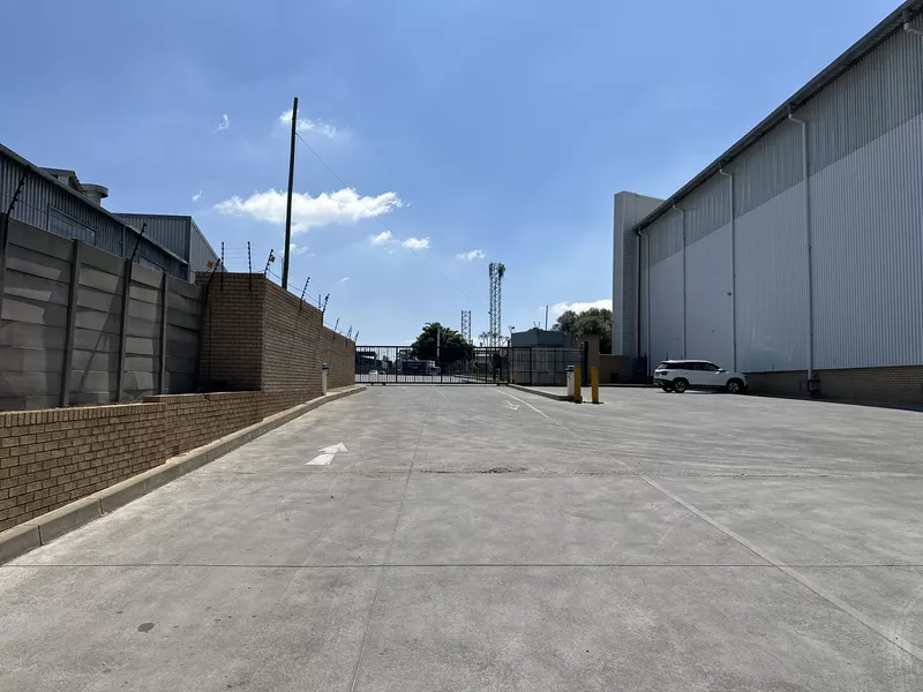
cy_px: 346
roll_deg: +0.6
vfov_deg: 56.8
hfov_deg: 71.6
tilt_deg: +3.1
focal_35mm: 24
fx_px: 640
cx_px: 462
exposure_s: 1/8929
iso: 80
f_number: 1.78
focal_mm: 6.86
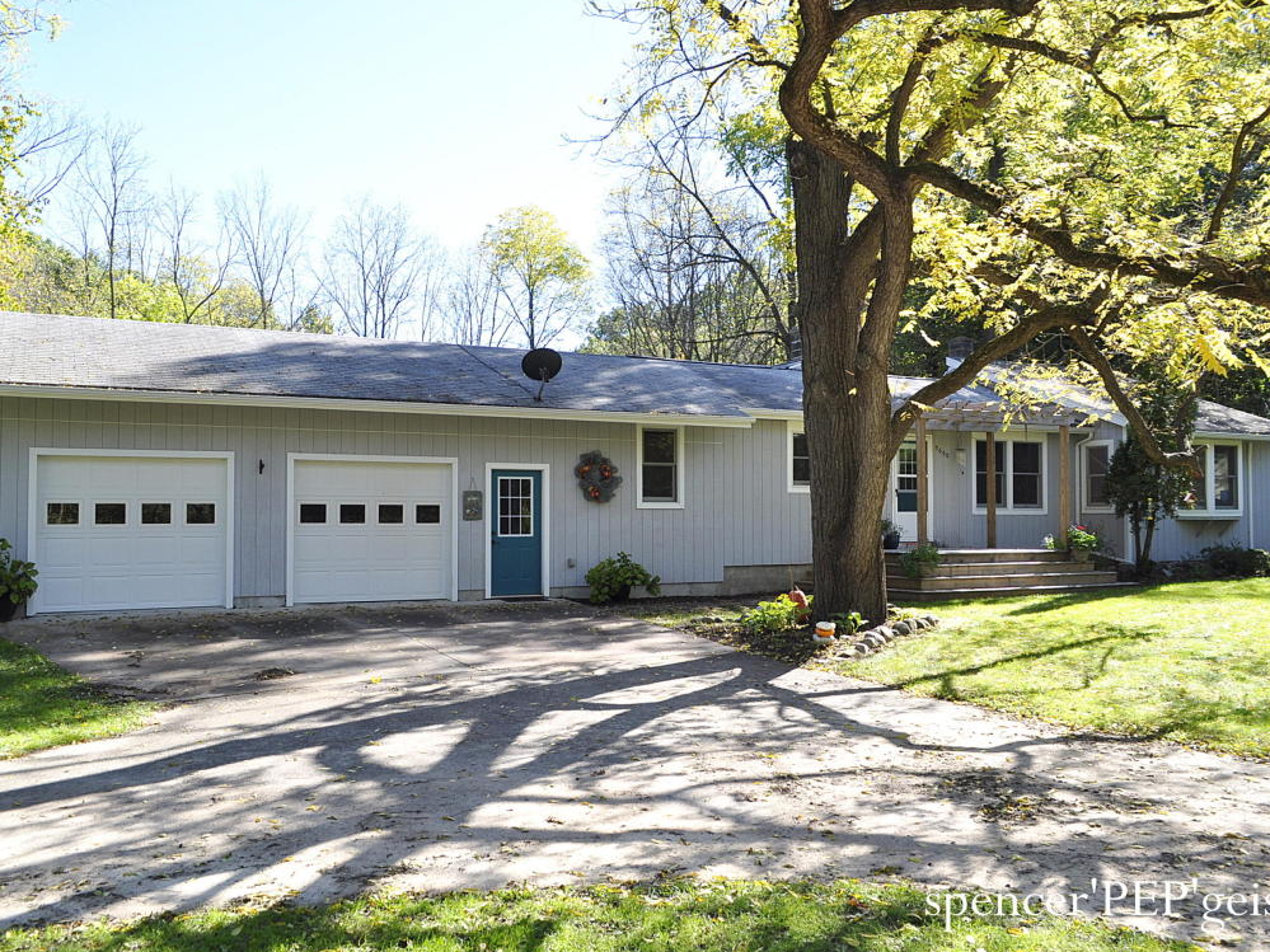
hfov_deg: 60.0
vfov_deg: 46.8
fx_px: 1101
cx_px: 633
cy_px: 479
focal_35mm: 30
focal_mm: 18
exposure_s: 1/160
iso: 200
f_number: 9
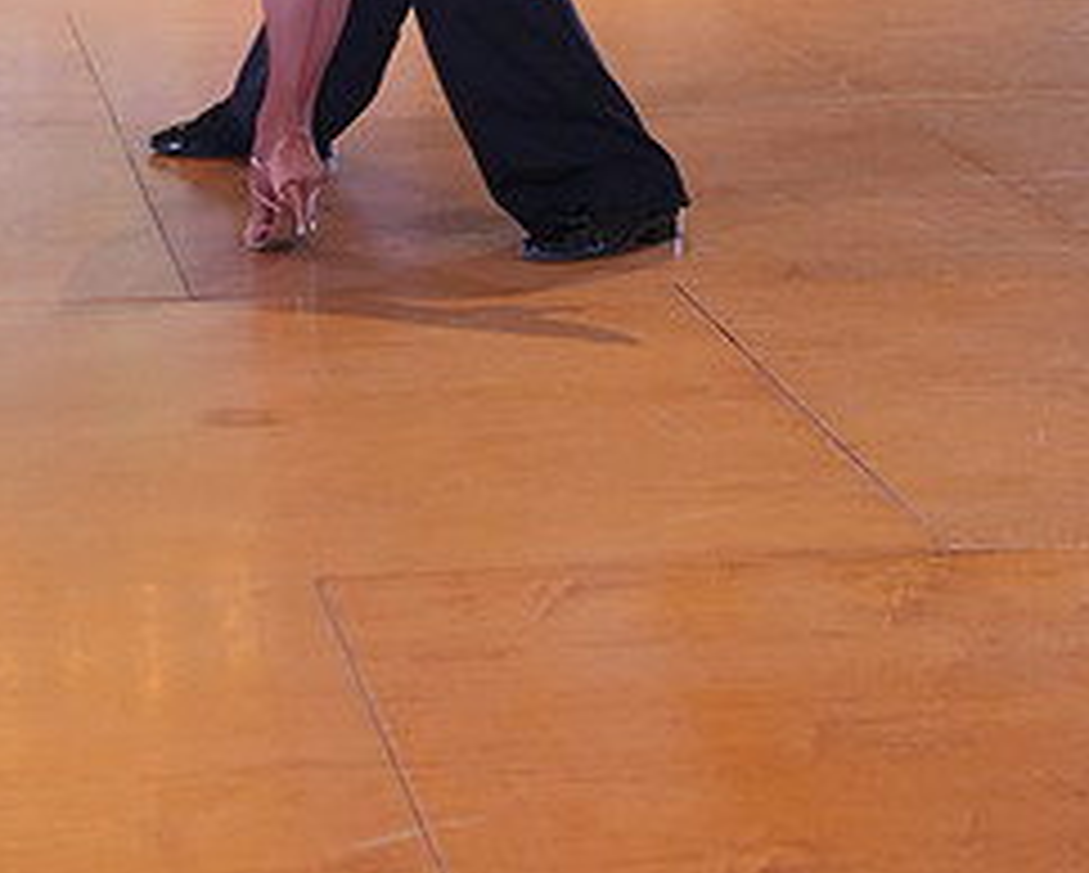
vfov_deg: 12.6
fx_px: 3774
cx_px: 529
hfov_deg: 16.4
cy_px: -378
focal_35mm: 117
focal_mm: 52
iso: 3200
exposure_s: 1/400
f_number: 4
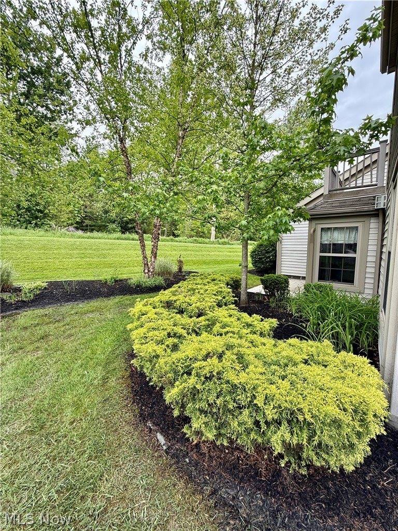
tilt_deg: -4.5
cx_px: 199
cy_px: 266
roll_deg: -0.3
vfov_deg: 102.1
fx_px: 215
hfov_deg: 85.7
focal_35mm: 14
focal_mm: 2.22
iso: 50
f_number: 2.2
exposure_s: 1/251
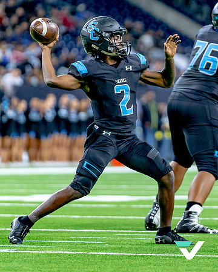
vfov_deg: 4.1
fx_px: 3797
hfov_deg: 3.3
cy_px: 87
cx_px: 176
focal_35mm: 471
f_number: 2.8
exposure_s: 1/1500
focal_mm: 200
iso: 2000
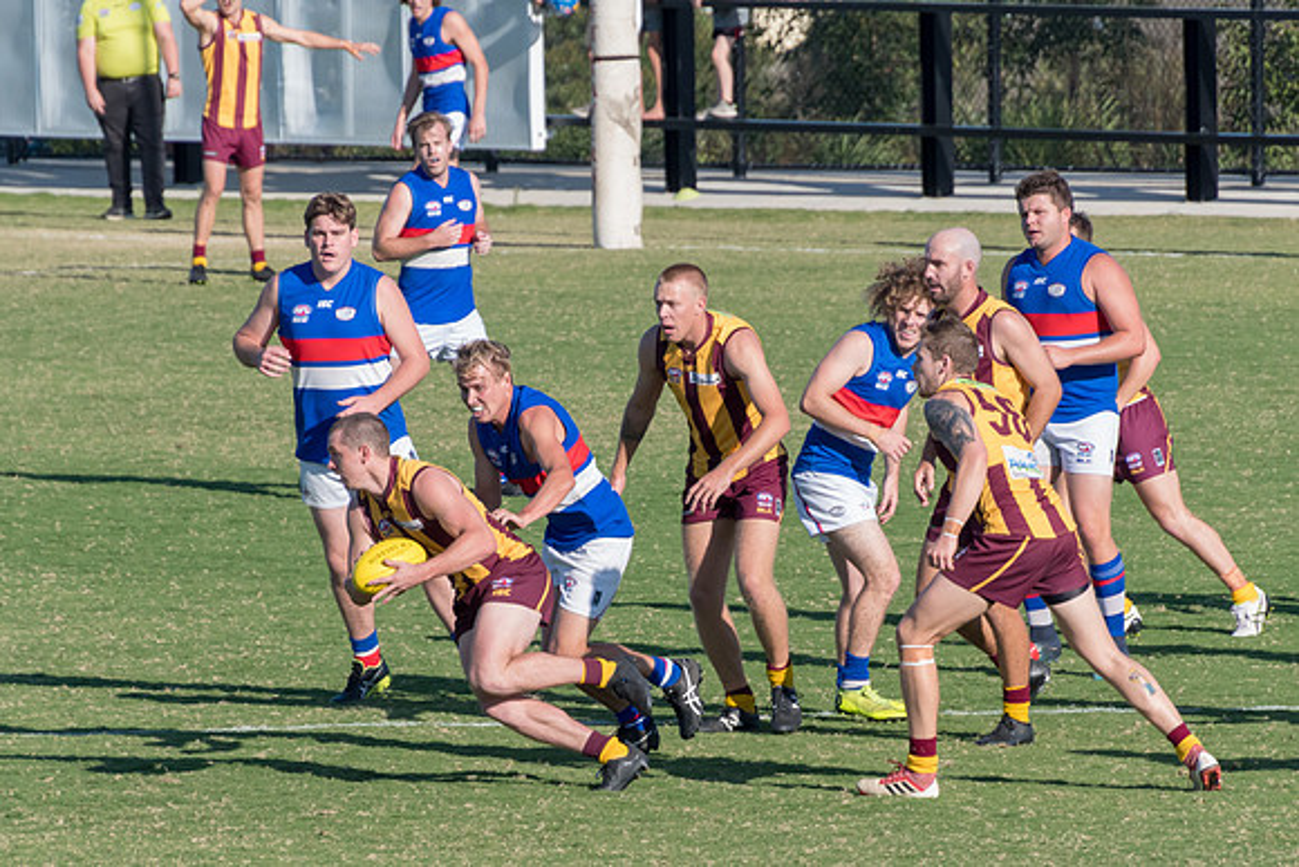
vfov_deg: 2.5
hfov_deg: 3.7
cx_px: 597
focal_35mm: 561
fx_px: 20230
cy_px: 540
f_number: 8
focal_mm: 300
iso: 640
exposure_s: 1/1250
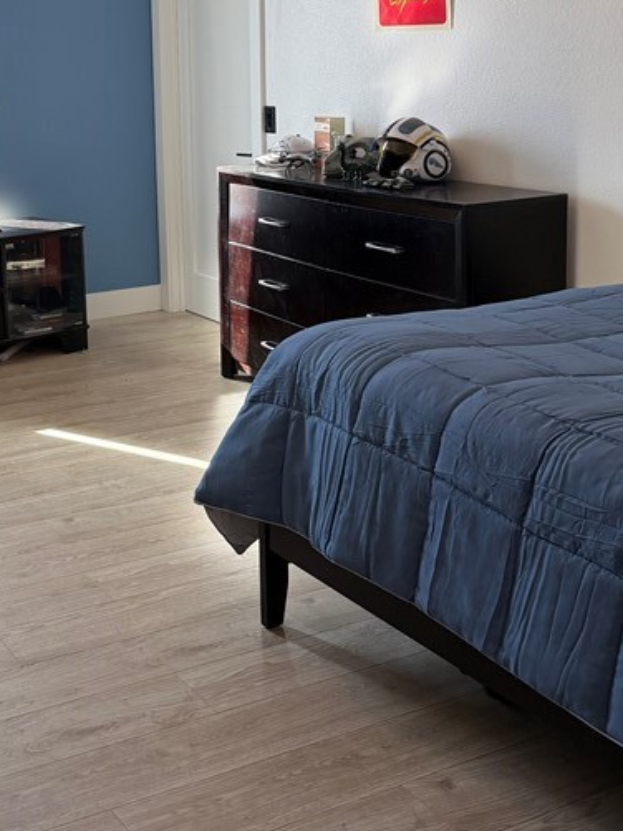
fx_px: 1177
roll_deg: +2.3
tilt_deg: -6.6
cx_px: 15
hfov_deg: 28.1
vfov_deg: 37.6
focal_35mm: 49
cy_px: 172
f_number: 1.78
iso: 125
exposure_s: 1/120
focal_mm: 6.76
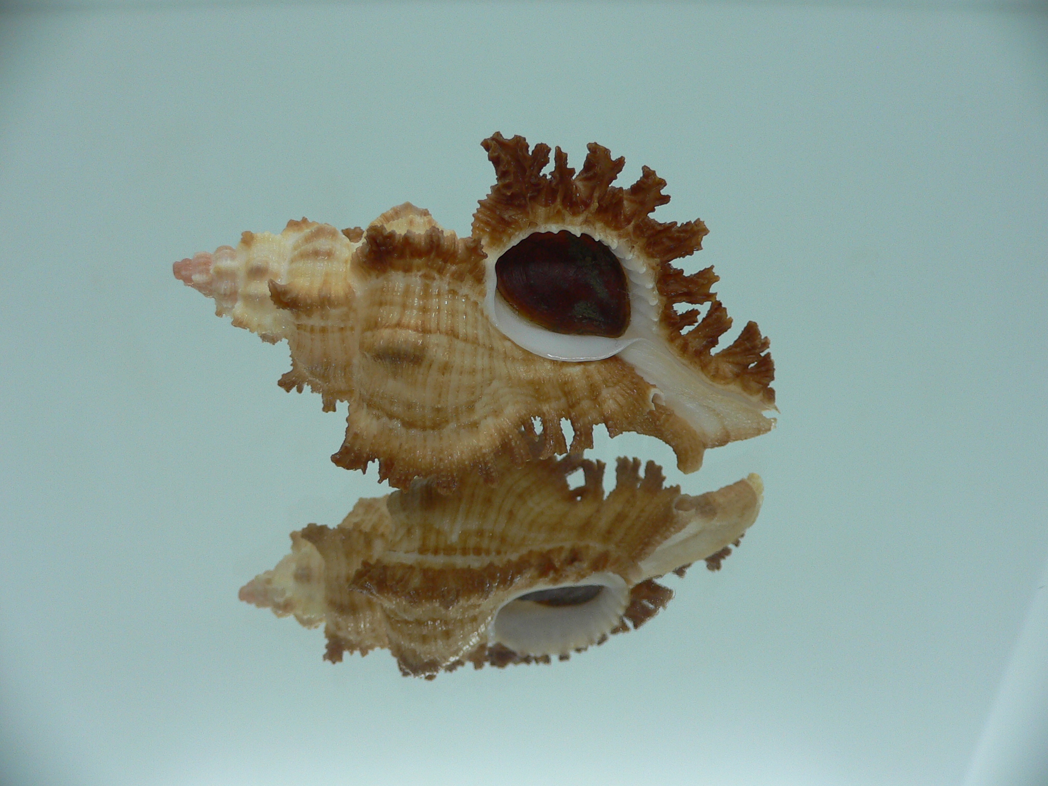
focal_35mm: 35
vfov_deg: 40.7
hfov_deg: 52.6
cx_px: 524
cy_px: 393
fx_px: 1060
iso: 80
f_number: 2.8
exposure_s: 1/60
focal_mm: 4.6
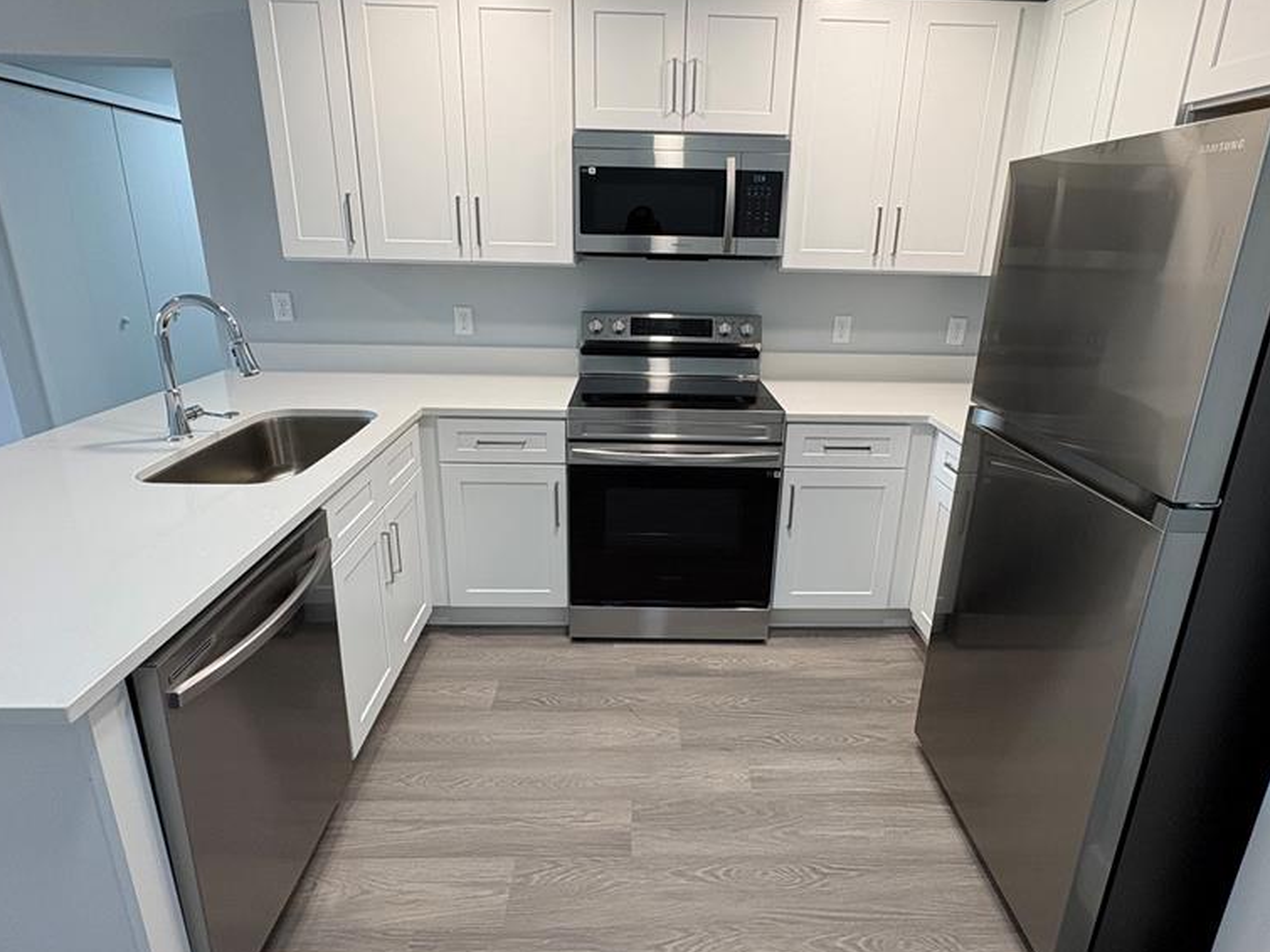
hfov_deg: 84.6
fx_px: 697
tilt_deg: -16.4
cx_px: 654
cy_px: 437
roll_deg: -0.9
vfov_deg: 68.6
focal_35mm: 19
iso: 125
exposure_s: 1/60
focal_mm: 2.22
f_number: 2.2
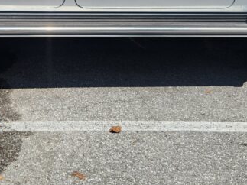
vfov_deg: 19.4
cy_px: -13
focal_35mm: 73
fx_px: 521
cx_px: 79
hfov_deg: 26.5
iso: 20
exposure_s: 1/2417
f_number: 1.8
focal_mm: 5.4
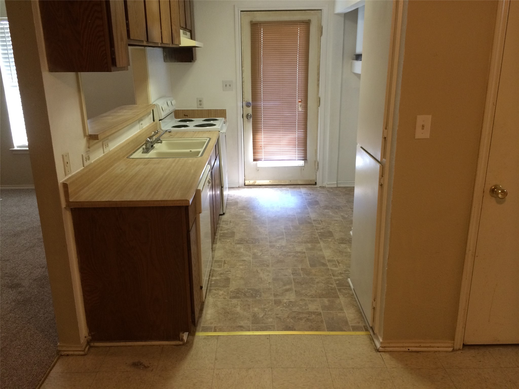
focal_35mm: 30
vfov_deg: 46.8
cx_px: 260
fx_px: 450
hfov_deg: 60.0
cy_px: 194
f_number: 2.2
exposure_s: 1/30
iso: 160
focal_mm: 4.12
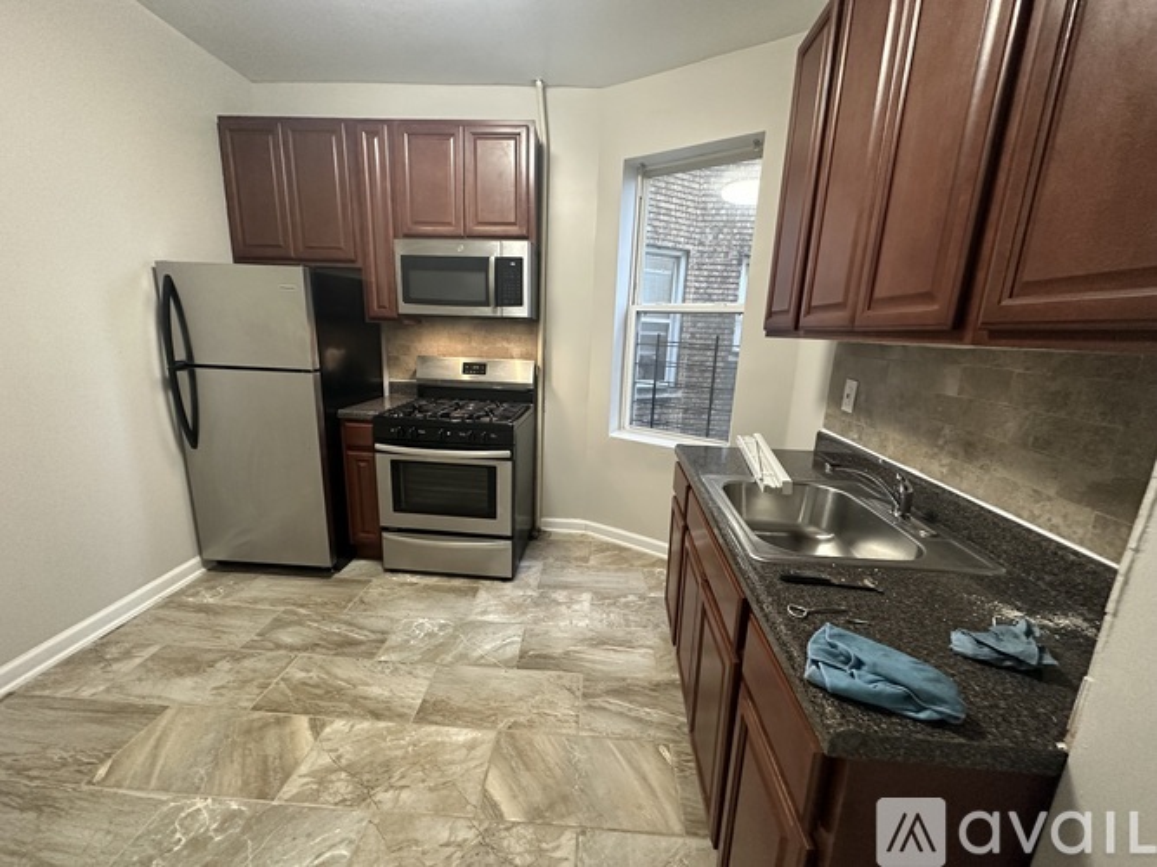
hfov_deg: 102.1
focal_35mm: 14
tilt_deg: -13.5
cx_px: 578
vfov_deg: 85.7
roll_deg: -2.3
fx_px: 468
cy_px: 434
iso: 320
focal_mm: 2.22
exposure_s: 1/60
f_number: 2.2
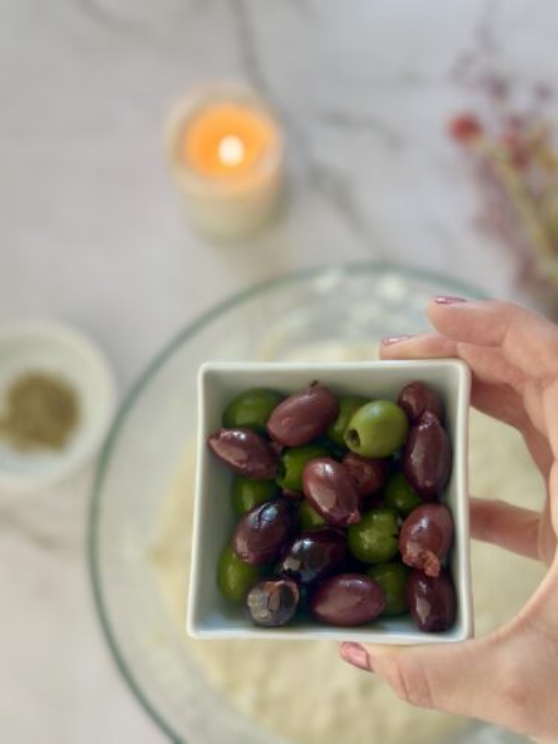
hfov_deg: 30.3
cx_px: 279
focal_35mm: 48
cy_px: 372
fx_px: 1032
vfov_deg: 39.7
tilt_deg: -74.3
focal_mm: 6.86
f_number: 1.78
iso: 100
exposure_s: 1/121
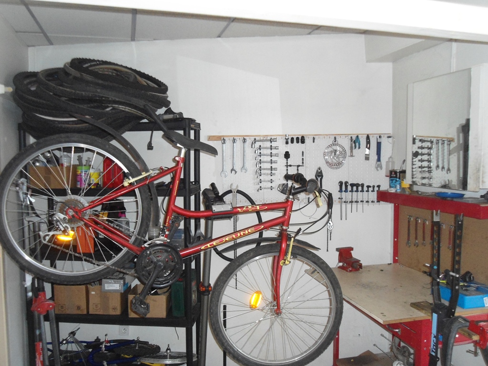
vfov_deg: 45.4
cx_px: 244
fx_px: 437
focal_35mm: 31
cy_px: 183
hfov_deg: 58.4
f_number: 3
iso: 400
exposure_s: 1/40
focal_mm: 5.6
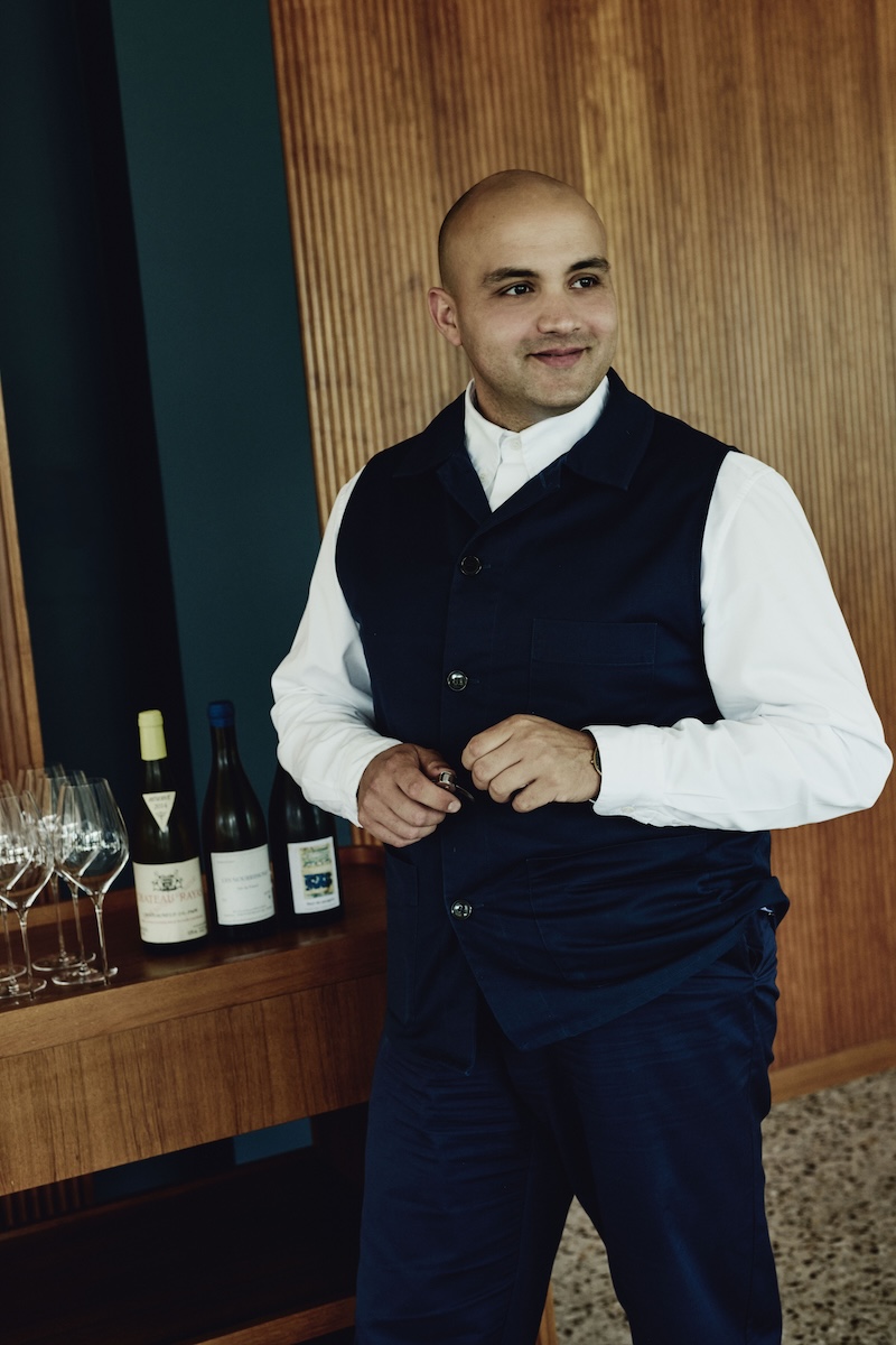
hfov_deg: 27.0
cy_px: 672
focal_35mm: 50
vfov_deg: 39.6
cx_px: 448
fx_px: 1867
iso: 800
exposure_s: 1/160
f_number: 5.6
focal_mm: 50
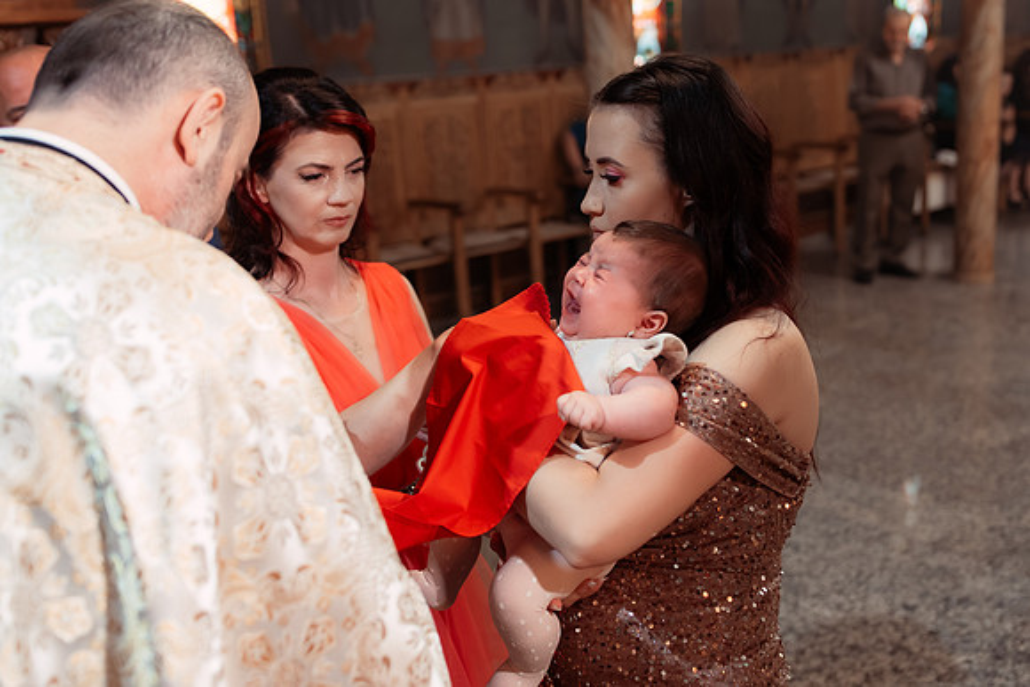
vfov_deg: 32.9
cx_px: 587
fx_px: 1164
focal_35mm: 41
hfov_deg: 47.6
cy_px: 310
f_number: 2.8
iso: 1600
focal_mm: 35
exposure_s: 1/250
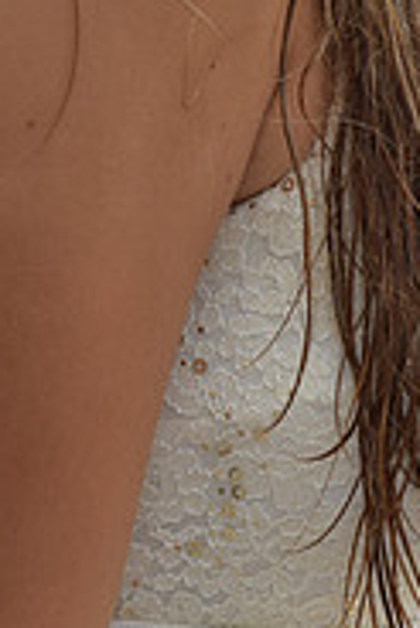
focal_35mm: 261
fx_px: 4551
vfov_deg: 7.8
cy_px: -171
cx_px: 596
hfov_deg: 5.2
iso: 250
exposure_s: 1/250
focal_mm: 55
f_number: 8
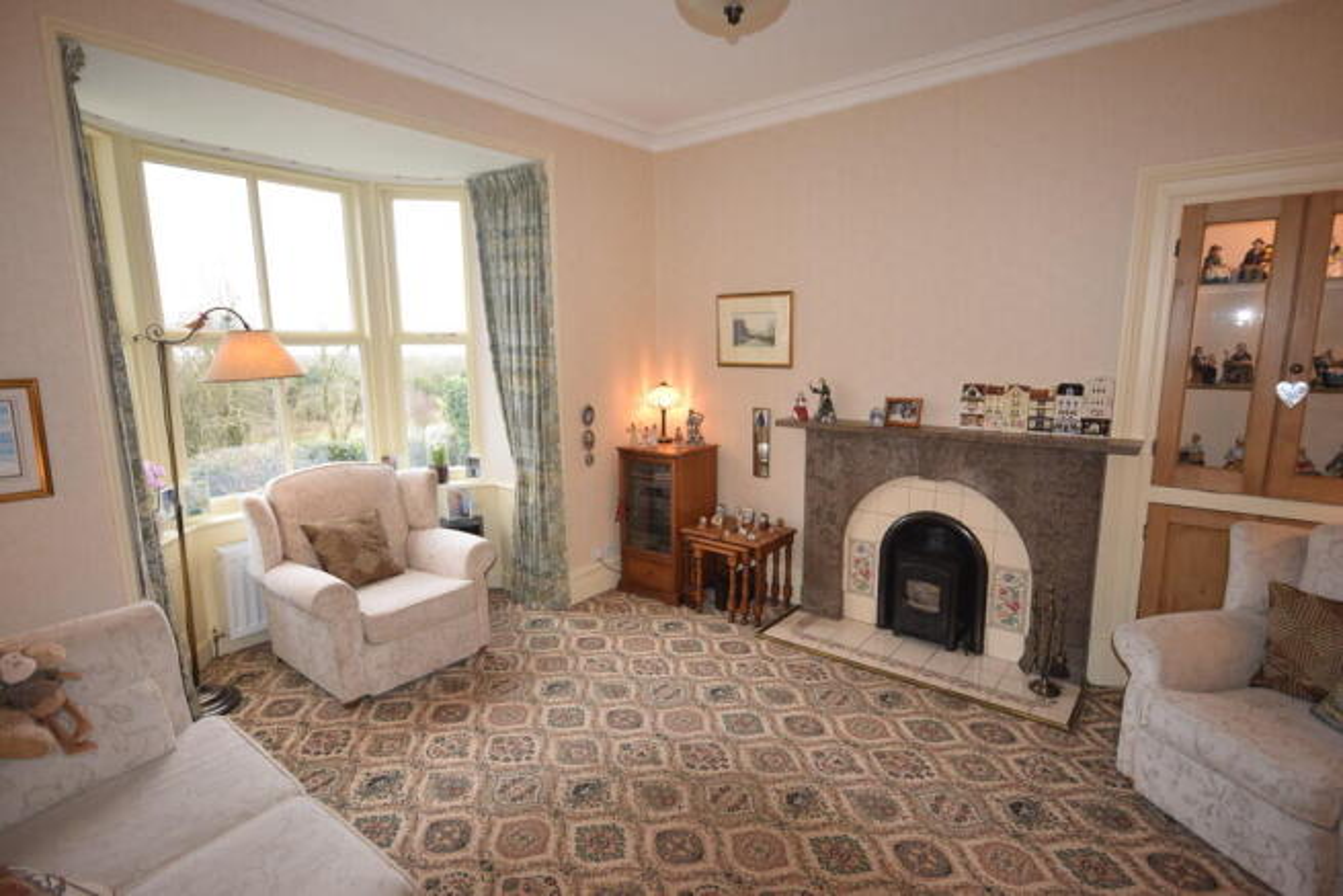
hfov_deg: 90.0
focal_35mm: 18
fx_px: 672
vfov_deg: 67.4
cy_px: 448
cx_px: 672
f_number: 5.6
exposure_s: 1/125
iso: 800
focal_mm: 12
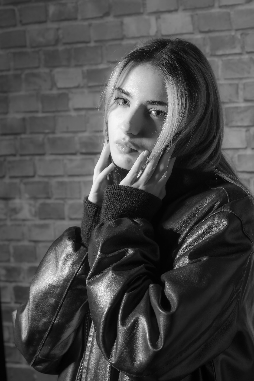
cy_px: 190
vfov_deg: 19.4
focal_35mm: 105
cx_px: 127
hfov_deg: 13.1
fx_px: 1110
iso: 100
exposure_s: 1/125
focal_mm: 105
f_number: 8
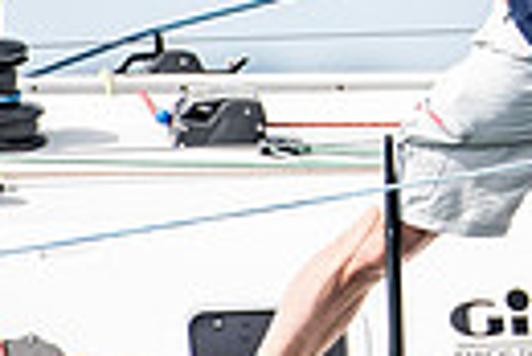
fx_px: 39574
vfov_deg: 0.5
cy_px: -170
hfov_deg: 0.8
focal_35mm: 2675
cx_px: 913
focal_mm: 400
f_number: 5
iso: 320
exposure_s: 1/2000
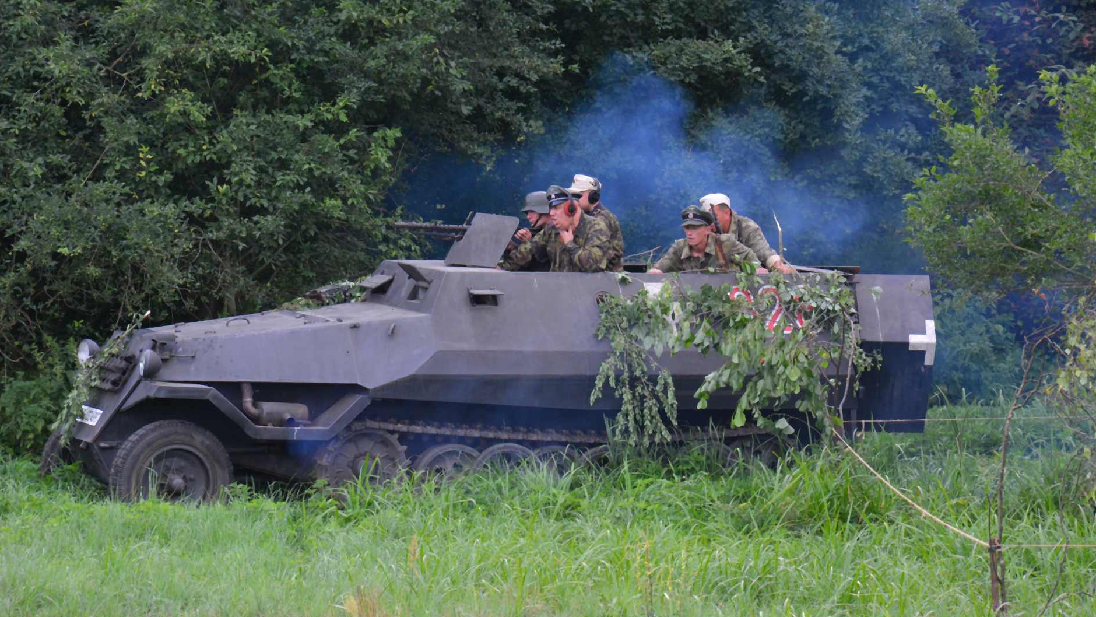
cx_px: 554
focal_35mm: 201
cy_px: 299
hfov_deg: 10.7
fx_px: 5829
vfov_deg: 6.1
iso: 800
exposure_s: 1/250
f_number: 10
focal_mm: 125
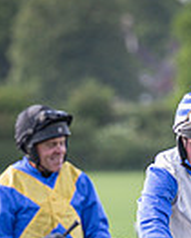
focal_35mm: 787
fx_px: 5555
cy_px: 449
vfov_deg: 2.4
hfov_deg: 2.0
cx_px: 44
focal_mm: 135
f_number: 2.8
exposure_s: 1/1600
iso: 640
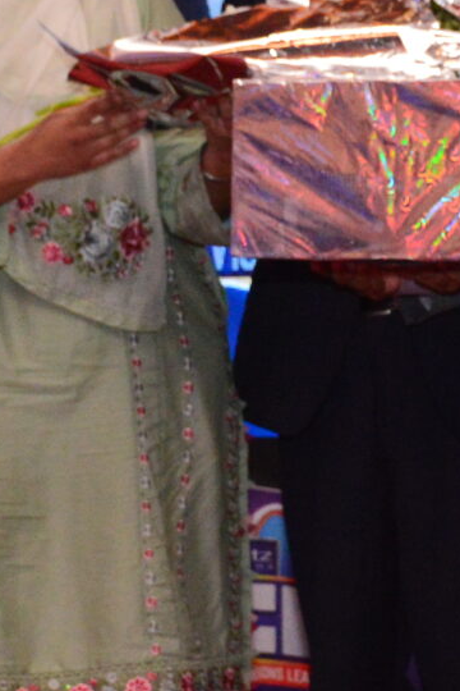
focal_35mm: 213
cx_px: 505
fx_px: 4082
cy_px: 401
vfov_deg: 9.7
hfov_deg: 6.4
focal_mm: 30
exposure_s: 1/160
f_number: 4
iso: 1600
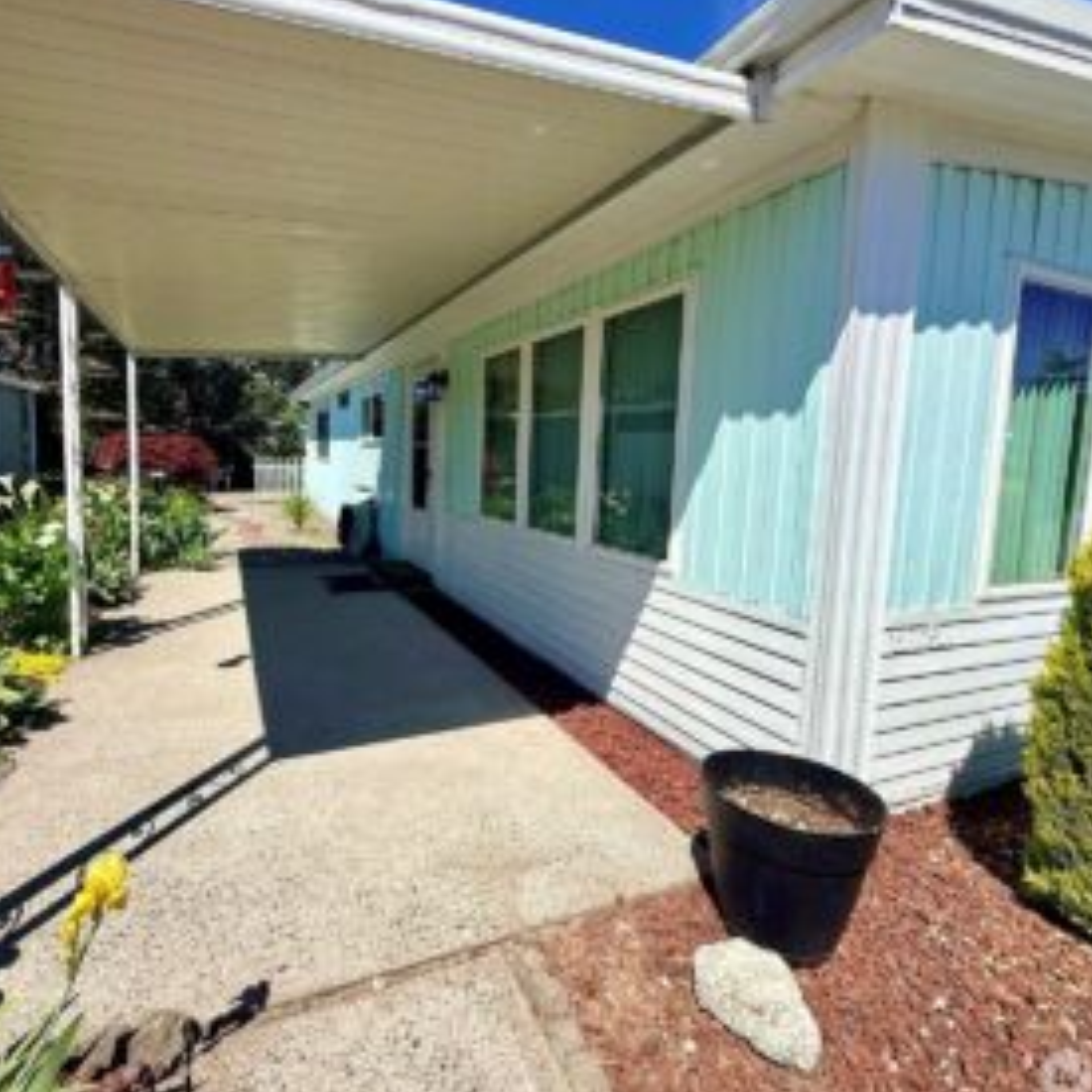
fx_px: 642
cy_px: 520
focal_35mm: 18
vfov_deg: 80.7
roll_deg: -1.8
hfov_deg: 80.6
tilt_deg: -6.4
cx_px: 504
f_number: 2.2
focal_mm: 2.22
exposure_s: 1/3125
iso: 50
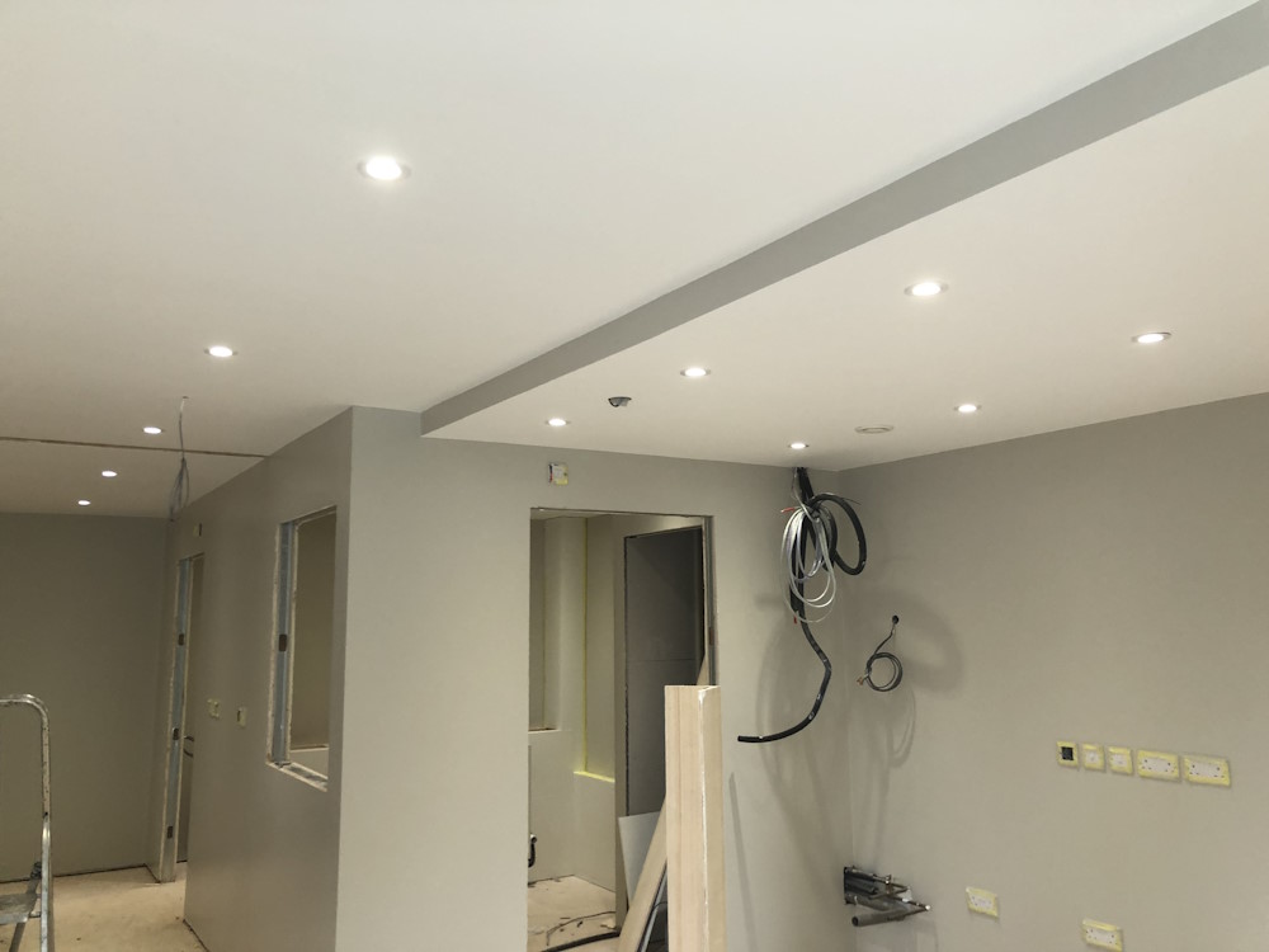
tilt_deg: +8.7
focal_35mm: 28
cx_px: 634
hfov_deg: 63.4
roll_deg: +1.6
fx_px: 1026
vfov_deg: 49.7
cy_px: 476
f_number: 1.8
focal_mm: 4
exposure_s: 1/33
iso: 40
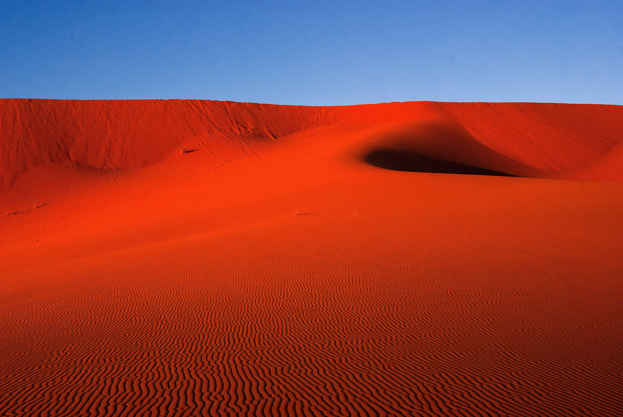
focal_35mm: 46
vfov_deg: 29.0
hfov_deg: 42.3
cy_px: 208
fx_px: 806
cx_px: 312
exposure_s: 1/250
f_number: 10
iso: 500
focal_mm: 31
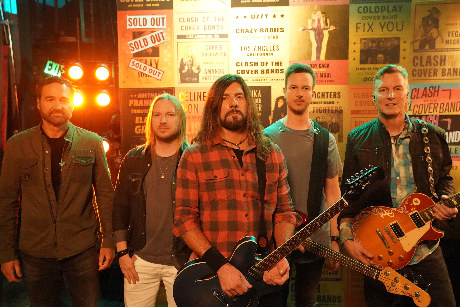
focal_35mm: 32
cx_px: 230
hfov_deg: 58.7
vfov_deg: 41.1
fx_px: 409
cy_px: 154
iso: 16000
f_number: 4
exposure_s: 1/160
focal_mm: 32
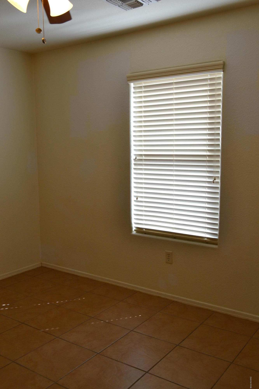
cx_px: 130
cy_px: 194
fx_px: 356
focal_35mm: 33
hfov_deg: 40.0
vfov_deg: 57.2
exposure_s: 1/50
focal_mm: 22
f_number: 8
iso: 400
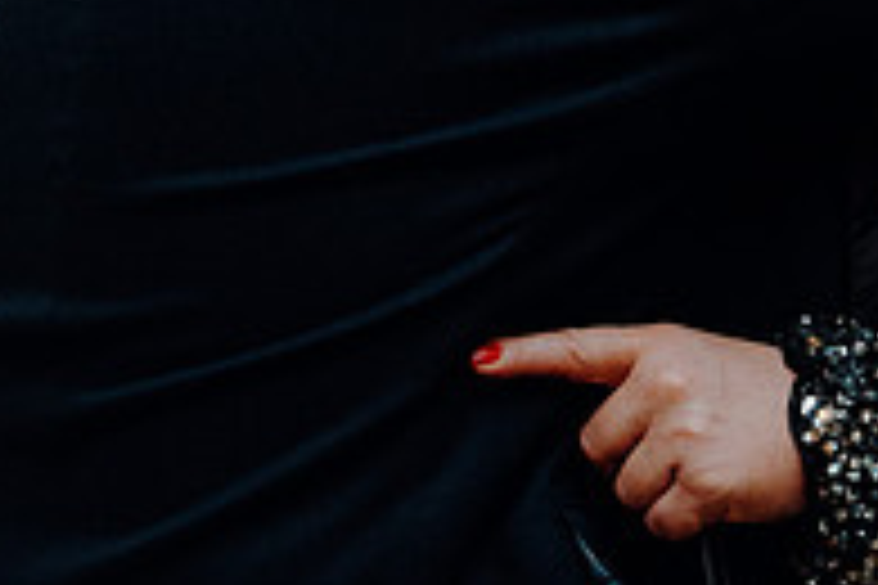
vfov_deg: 11.4
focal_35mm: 119
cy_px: -29
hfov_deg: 17.2
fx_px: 2902
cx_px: 594
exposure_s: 1/200
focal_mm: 40
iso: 2500
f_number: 3.5
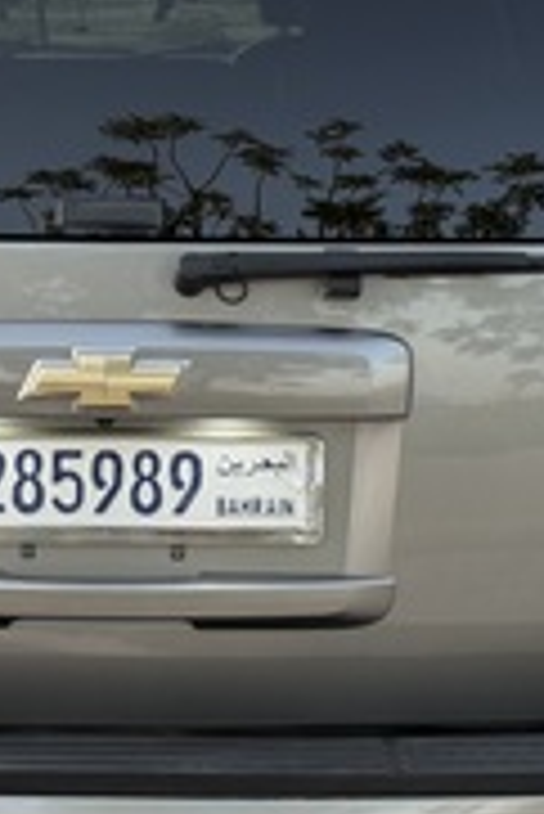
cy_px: 335
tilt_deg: -9.4
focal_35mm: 126
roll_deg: -1.1
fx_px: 2850
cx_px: 79
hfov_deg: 10.9
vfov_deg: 16.2
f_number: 1.78
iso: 64
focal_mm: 6.76
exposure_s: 1/121
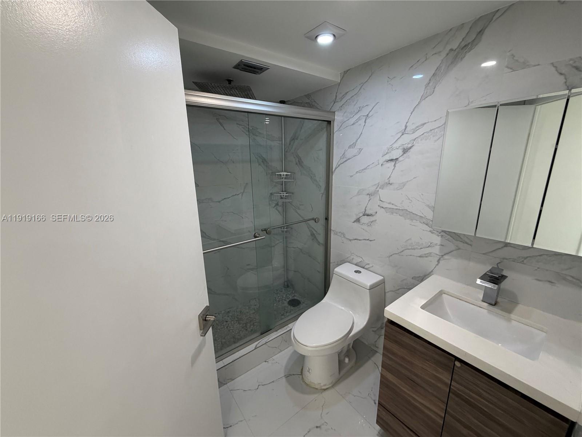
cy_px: 218
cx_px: 291
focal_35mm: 14
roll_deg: +1.7
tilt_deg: -14.3
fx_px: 235
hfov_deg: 102.1
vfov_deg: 85.7
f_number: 2.2
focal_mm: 2.22
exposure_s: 1/120
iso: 200
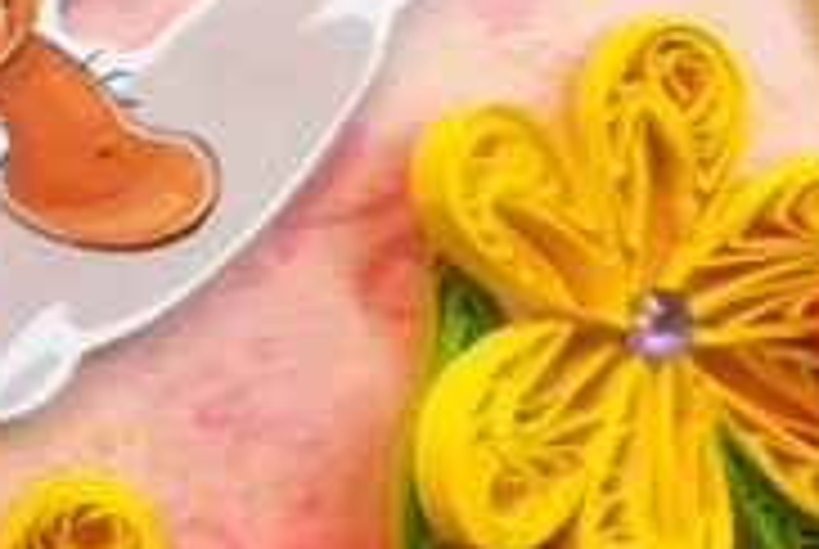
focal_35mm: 89
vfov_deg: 14.5
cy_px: -234
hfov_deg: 21.3
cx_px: -153
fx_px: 2028
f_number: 2.2
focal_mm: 3.83
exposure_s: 1/33.3
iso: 100
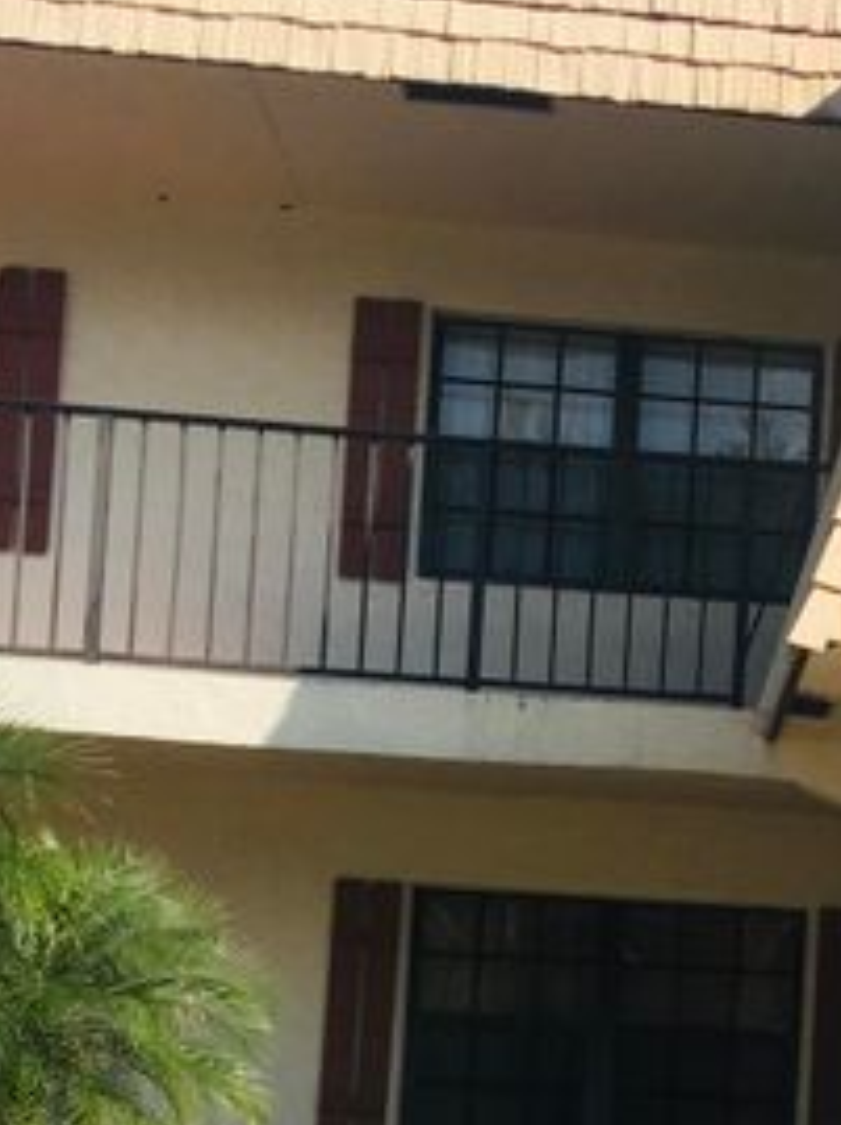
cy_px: 993
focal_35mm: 72
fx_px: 2338
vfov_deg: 26.3
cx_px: 824
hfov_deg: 19.8
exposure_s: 1/1748
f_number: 2.2
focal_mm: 4.15
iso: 25
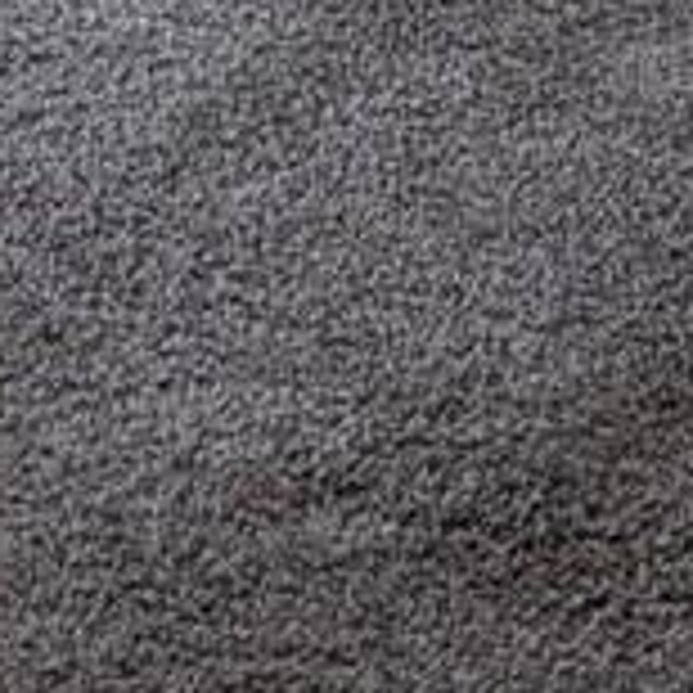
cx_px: -130
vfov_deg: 6.8
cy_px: -1670
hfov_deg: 7.8
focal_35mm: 221
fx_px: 5006
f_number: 1.78
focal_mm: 6.76
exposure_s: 1/535
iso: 100
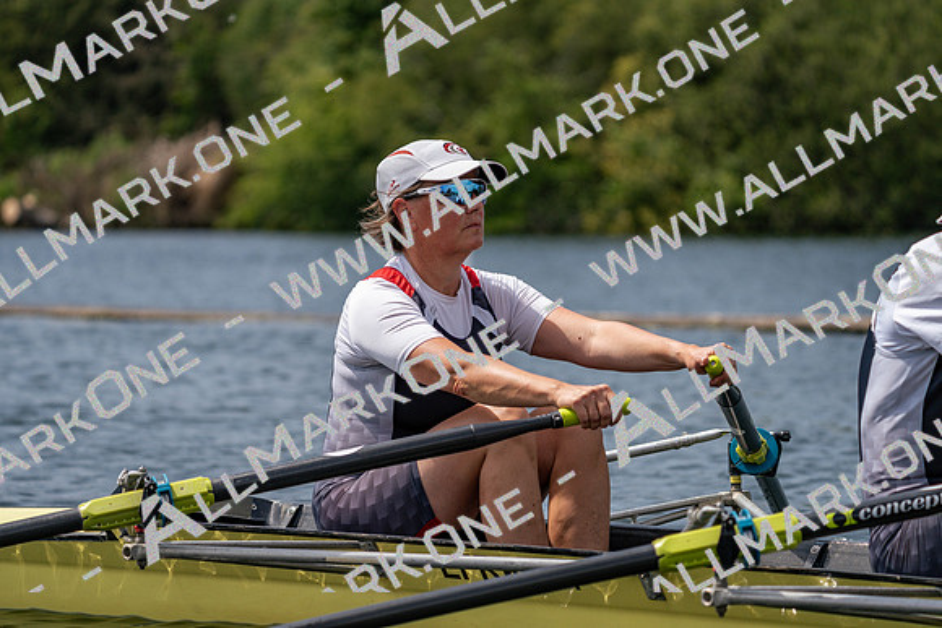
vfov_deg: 6.9
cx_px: 471
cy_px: 314
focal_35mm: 200
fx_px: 5234
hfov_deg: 10.3
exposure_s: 1/1600
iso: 200
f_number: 5.6
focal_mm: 200
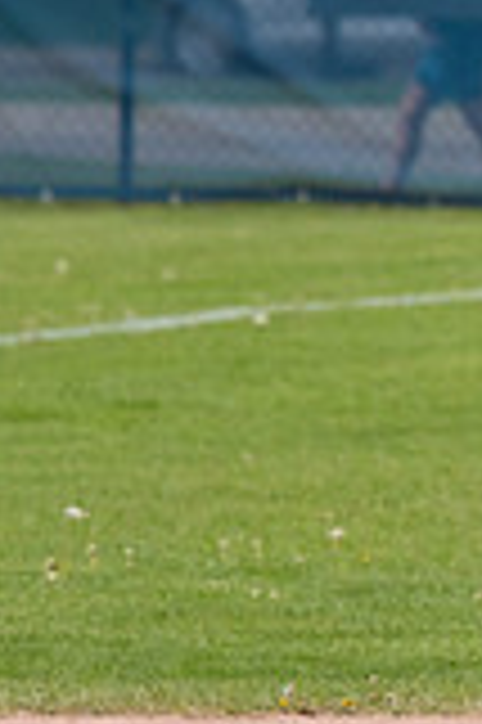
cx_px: 1180
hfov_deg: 1.3
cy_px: 279
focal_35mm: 1079
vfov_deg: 1.9
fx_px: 21715
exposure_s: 1/1600
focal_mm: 200
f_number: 5.6
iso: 400
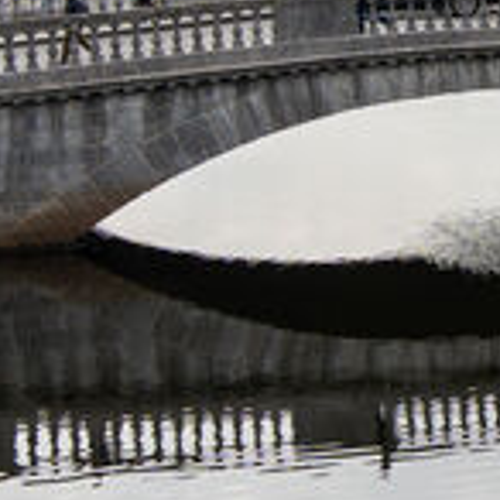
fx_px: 1830
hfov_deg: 13.6
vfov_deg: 15.5
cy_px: 365
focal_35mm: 112
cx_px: 945
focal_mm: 24
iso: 125
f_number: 7.1
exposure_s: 1/200
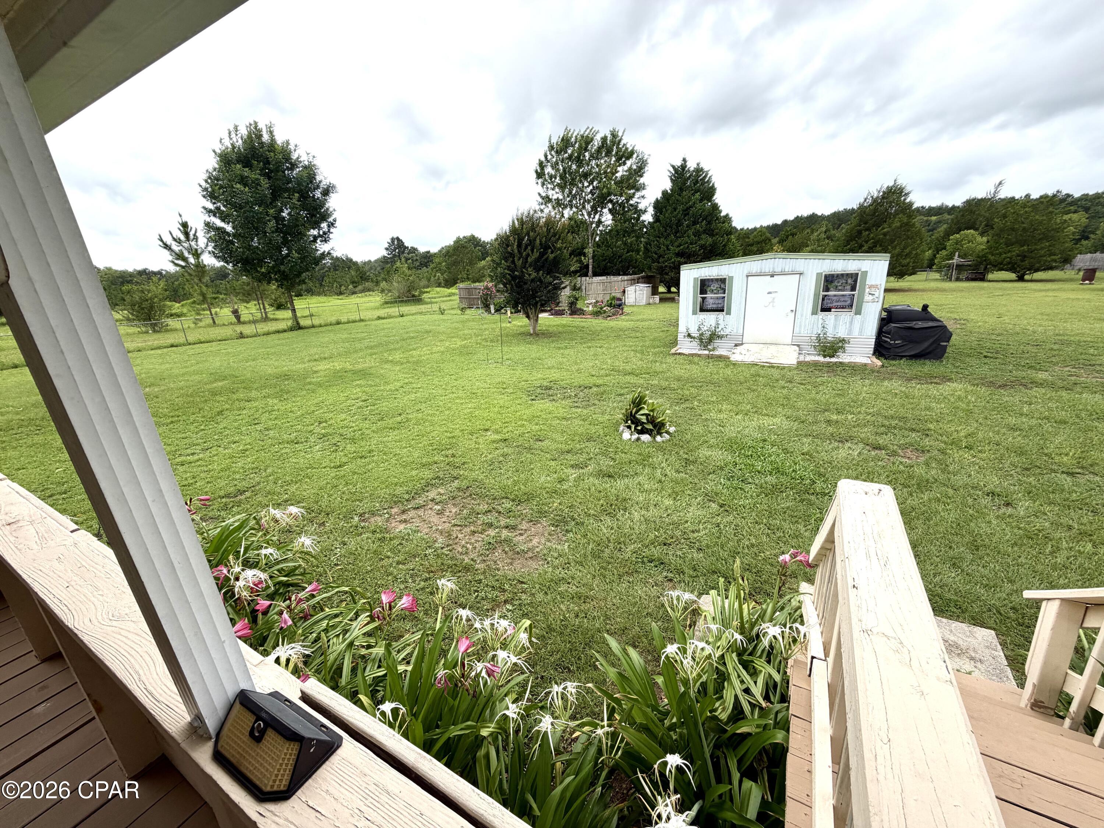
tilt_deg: -18.5
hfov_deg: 102.1
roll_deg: +4.1
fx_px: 446
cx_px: 552
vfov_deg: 85.7
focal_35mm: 14
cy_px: 414
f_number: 2.2
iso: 40
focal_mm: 2.22
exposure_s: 1/518
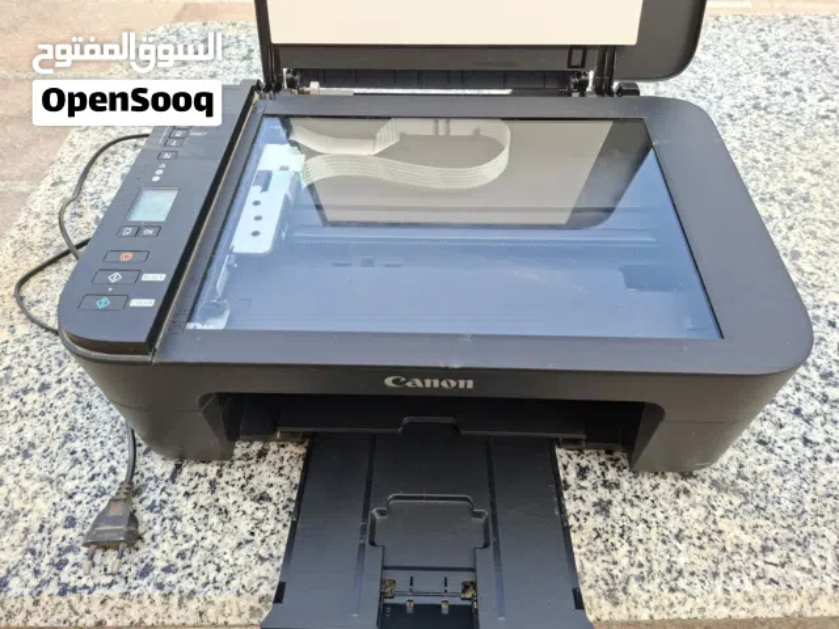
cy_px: 314
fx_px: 557
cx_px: 420
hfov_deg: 73.9
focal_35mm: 23
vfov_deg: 58.9
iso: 50
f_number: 1.8
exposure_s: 1/271
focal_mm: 5.54
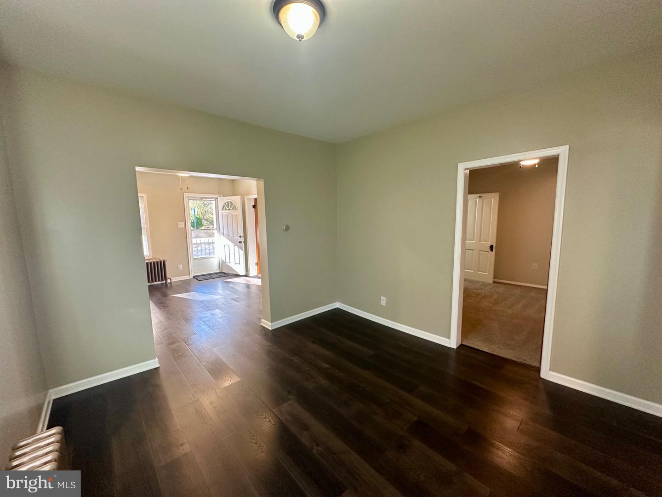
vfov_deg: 85.7
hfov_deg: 102.1
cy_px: 248
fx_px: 268
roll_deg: +0.0
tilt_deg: -5.9
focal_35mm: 14
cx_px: 331
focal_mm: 2.22
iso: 200
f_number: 2.2
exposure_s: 1/120
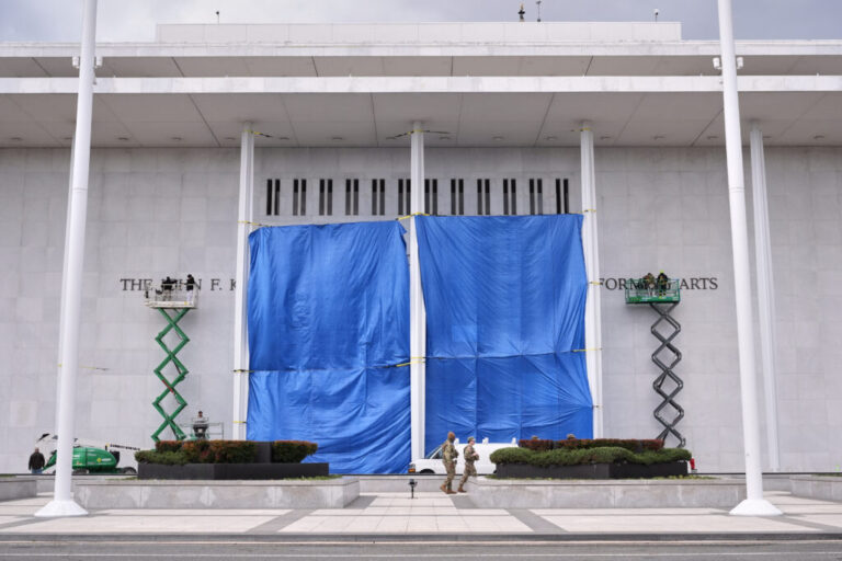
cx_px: 421
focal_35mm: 42
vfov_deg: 31.9
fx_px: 982
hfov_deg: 46.4
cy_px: 280
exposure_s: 1/1000
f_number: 5.6
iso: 1000
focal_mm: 42
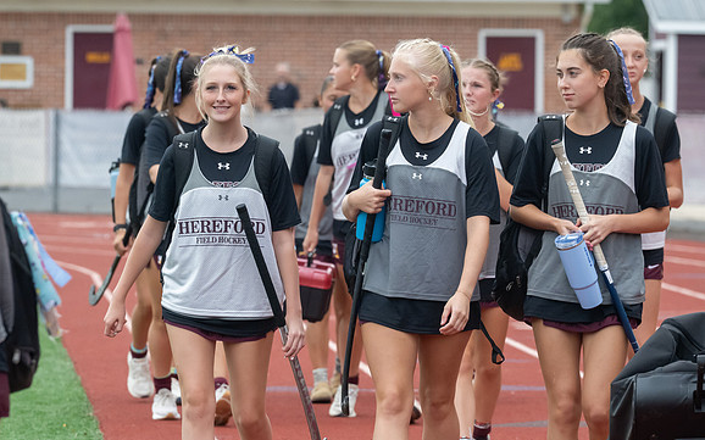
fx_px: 6378
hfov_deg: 6.3
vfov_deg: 4.0
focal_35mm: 332
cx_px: 364
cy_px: 245
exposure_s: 1/1000
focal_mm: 200
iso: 2000
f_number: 6.3
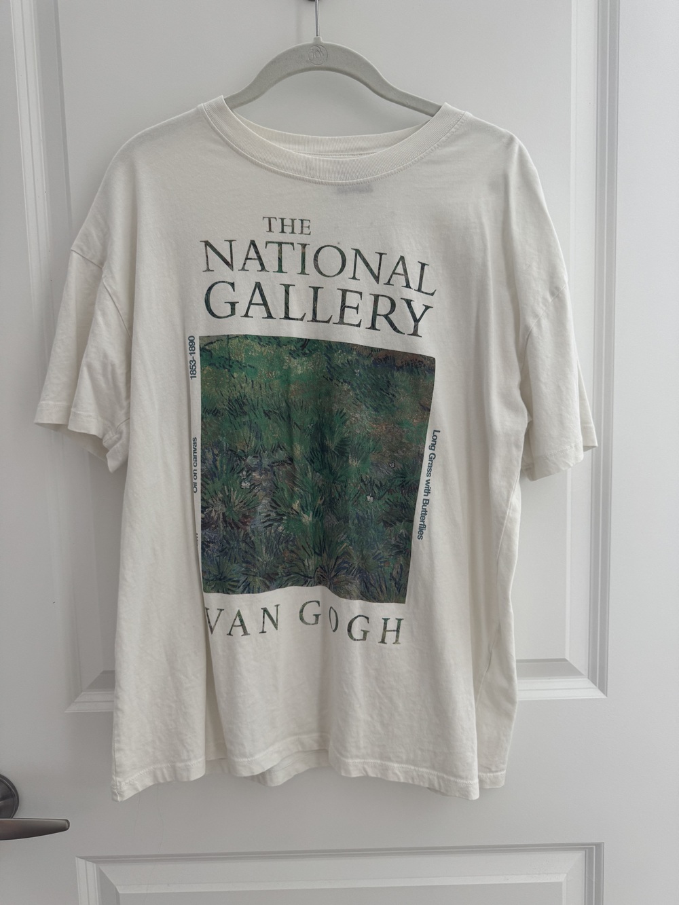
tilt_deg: -6.7
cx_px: 340
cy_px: 452
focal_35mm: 24
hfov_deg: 56.8
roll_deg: +2.1
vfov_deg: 71.6
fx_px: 628
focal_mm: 6.76
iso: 125
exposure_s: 1/60
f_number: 1.78
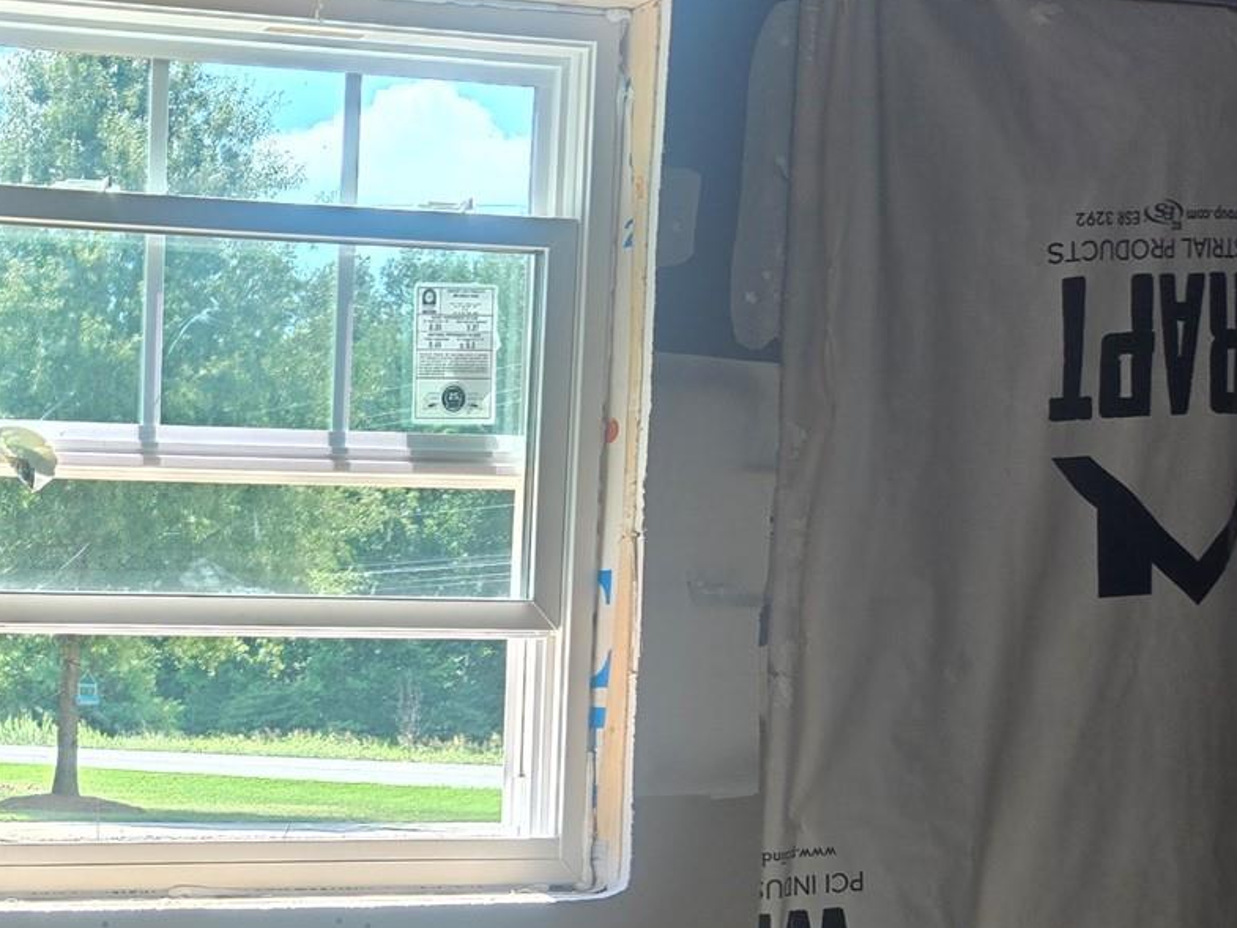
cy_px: 896
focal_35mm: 60
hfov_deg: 28.4
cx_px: -210
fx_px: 2144
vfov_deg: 23.5
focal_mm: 5.4
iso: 32
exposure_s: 1/180
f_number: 1.8
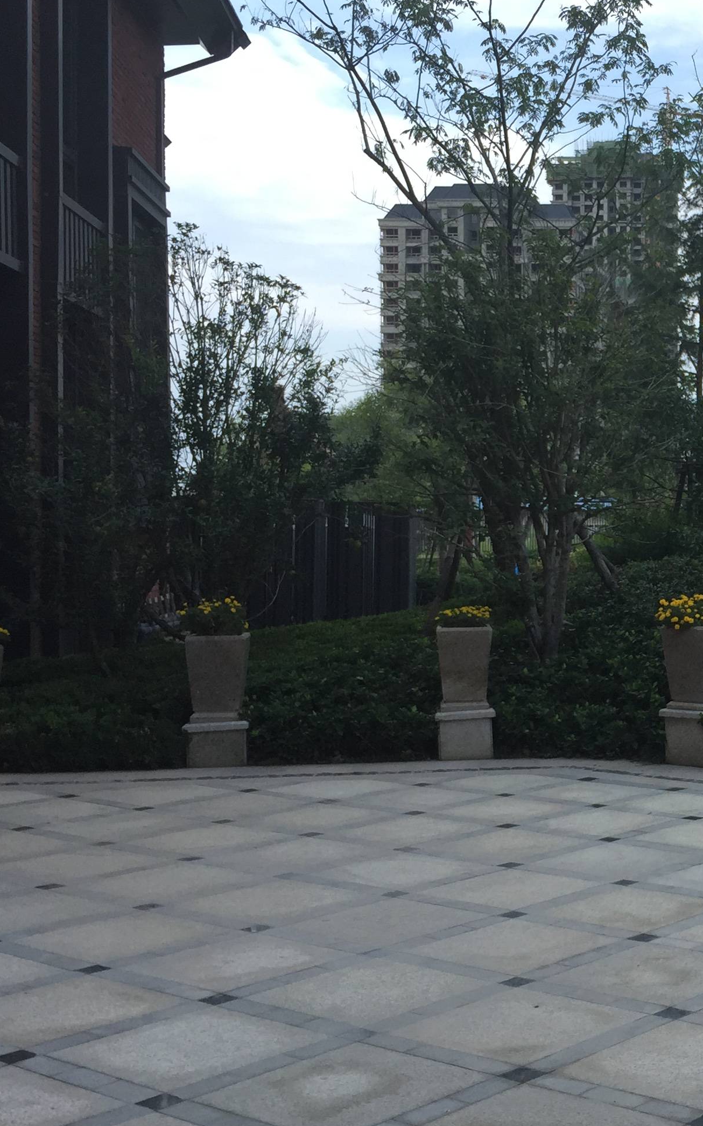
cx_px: 847
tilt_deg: +0.2
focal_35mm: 52
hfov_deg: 22.8
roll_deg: -0.9
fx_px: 1594
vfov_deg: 38.9
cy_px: 540
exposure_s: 1/842
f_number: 2.2
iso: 32
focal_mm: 4.15
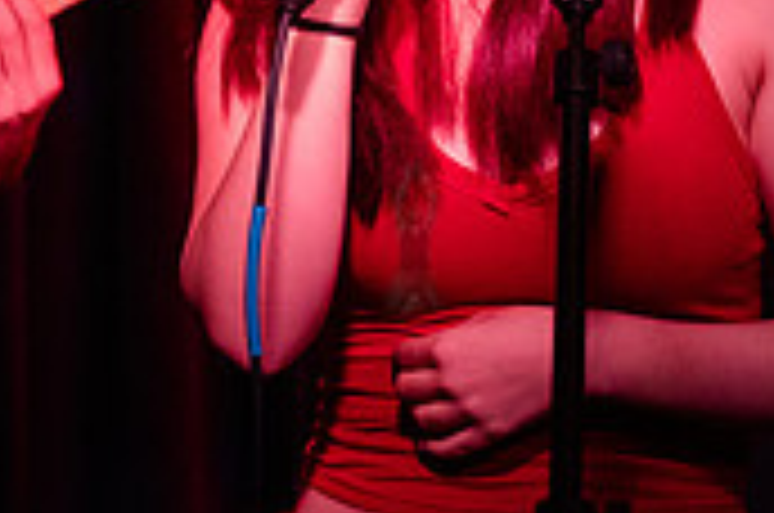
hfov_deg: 12.7
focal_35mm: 162
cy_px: 234
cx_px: 410
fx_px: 3477
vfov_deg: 8.4
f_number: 2.8
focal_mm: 48
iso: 8000
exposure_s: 1/400
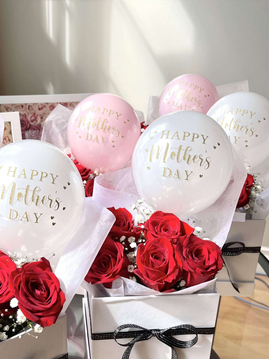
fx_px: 404
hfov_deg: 36.3
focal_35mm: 39
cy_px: 210
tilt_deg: -25.8
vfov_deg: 47.7
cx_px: 80
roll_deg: +0.5
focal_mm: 5.1
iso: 32
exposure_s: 1/316
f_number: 1.6
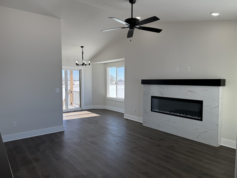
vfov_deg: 56.8
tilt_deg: -3.2
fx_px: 164
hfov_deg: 71.6
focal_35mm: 24
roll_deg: -0.2
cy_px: 89
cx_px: 118
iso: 100
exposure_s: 1/955
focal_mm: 6.76
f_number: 1.78
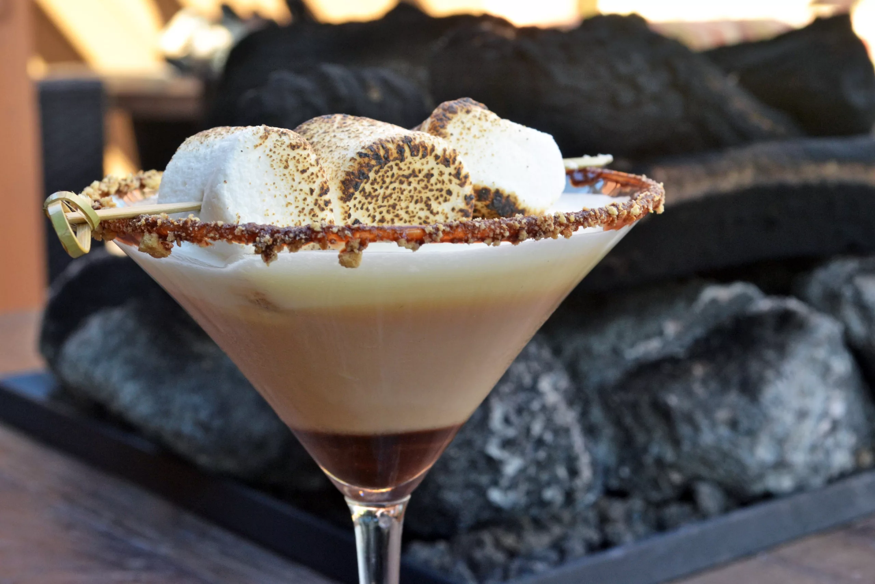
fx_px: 1641
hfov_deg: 29.9
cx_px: 438
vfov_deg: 20.2
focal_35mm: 68
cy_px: 292
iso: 320
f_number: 10
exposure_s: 1/30
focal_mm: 45
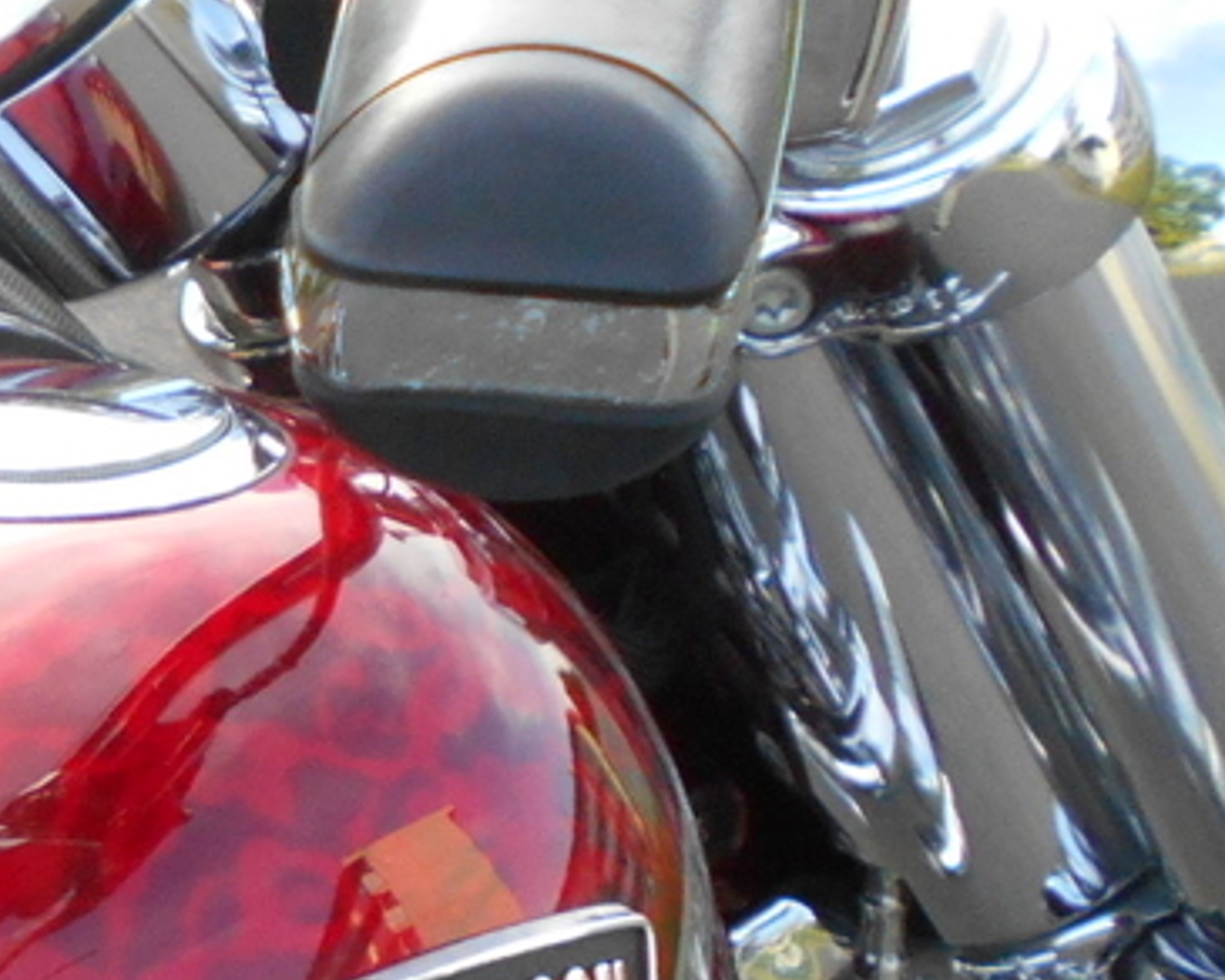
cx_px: -648
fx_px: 3952
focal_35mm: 109
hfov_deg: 16.0
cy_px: 1091
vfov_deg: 13.8
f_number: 3.6
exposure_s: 1/250
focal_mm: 5.8
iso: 280
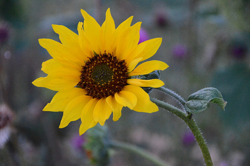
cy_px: 83
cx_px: 125
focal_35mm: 180
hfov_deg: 11.4
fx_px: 1247
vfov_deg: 7.6
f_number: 5.3
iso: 6400
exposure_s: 1/100
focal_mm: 120
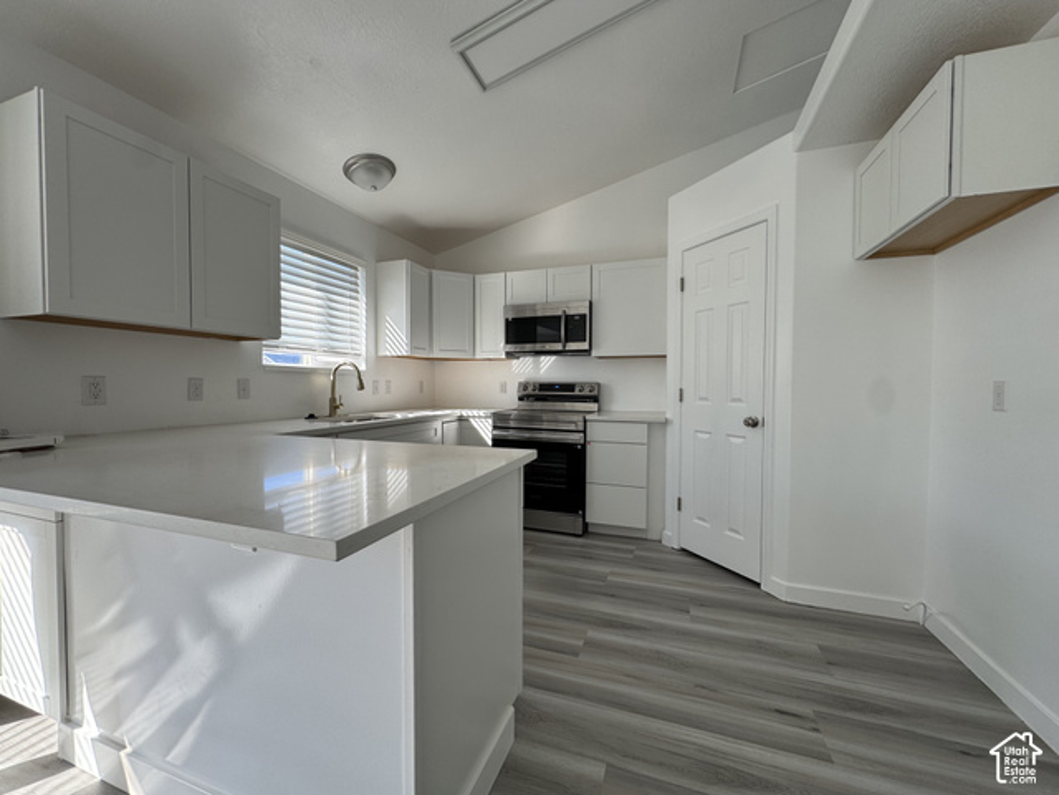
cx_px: 530
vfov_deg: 85.7
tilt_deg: -1.6
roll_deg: -0.6
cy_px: 398
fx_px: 428
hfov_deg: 102.1
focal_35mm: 14
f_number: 2.2
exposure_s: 1/154
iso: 40
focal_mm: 2.22
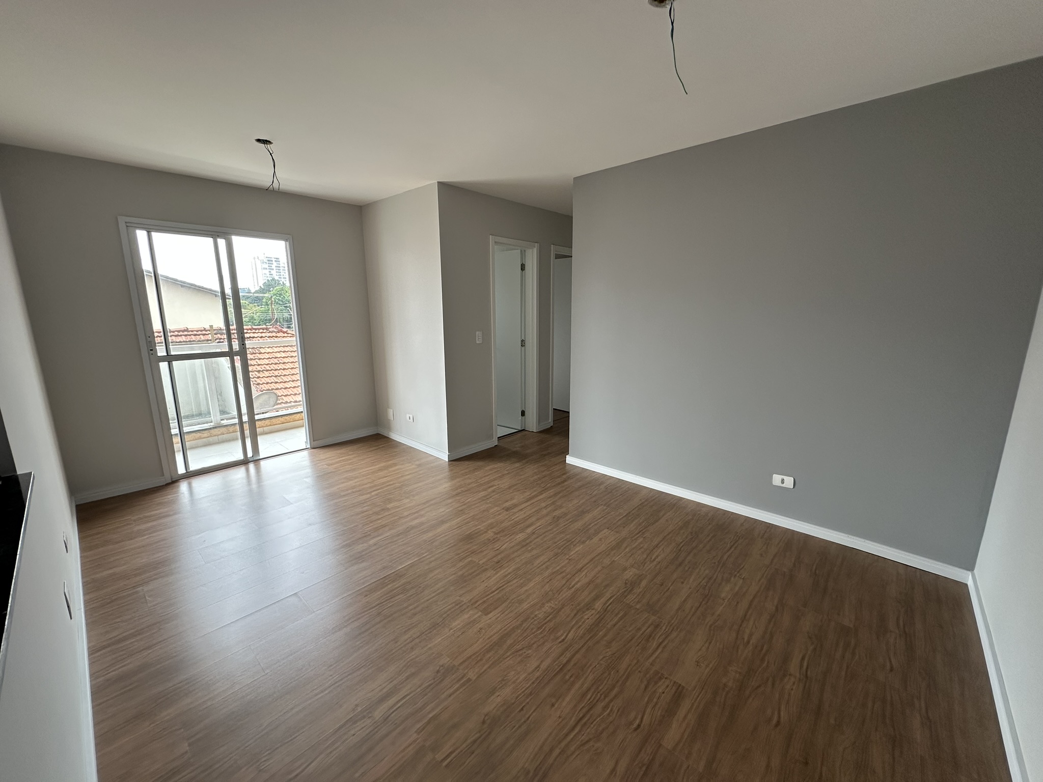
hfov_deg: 102.1
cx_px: 522
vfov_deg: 85.7
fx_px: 422
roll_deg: +0.0
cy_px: 391
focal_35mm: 14
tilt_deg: -11.1
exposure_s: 1/99
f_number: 2.2
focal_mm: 2.22
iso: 100
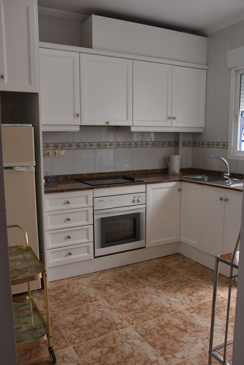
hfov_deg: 43.6
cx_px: 122
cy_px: 182
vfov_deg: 61.9
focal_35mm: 30
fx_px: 305
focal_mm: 20
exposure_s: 1/200
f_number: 7.1
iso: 800
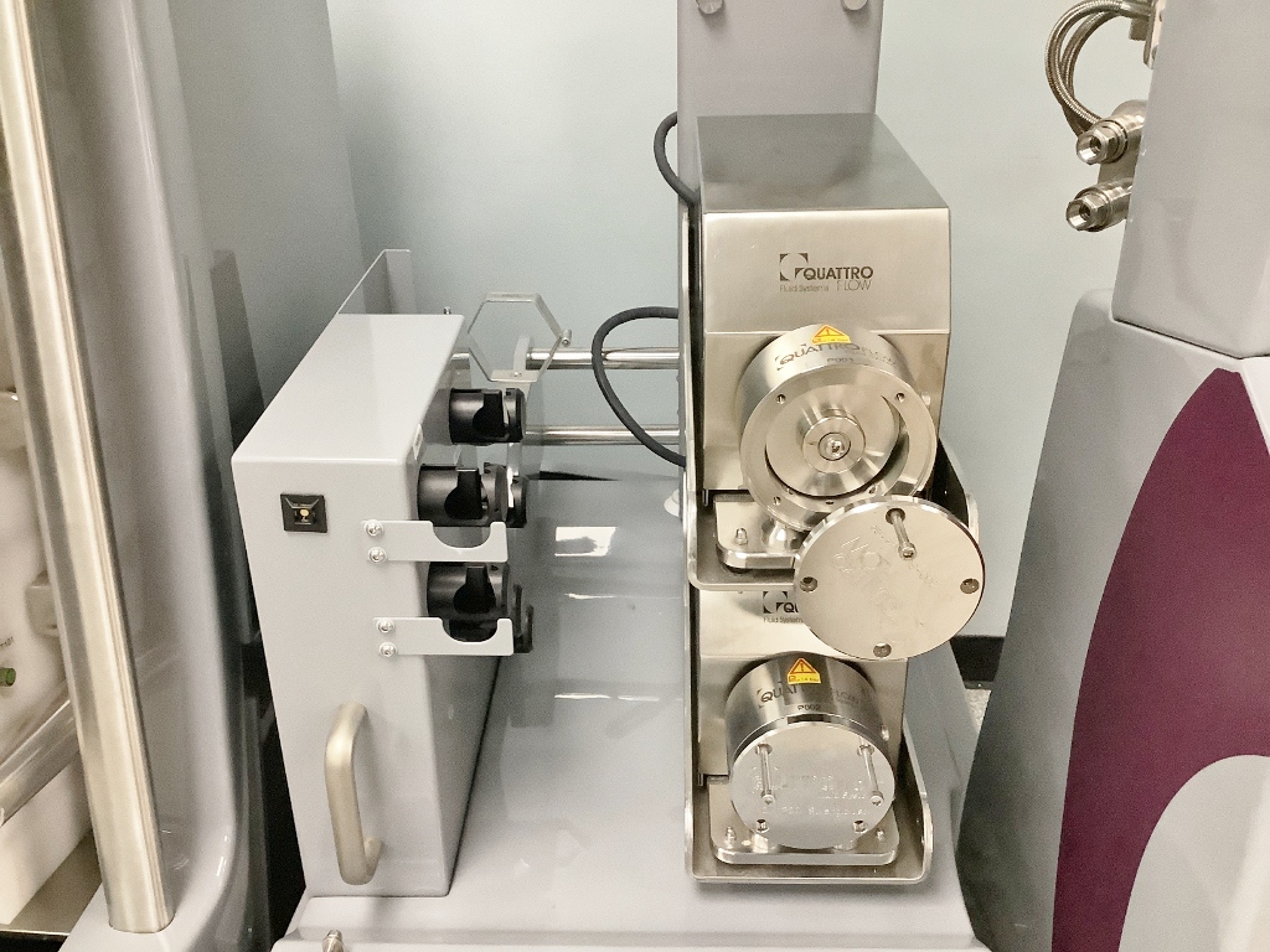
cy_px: 476
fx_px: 1137
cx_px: 635
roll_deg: +0.9
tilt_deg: -26.9
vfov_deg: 45.4
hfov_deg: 58.4
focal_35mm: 31
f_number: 2.4
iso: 400
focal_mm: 3.3
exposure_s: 1/60
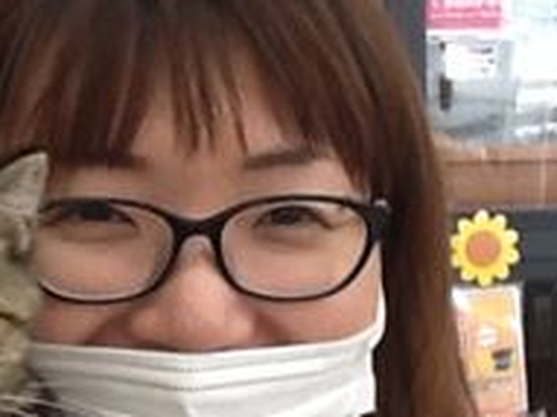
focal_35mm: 138
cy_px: 417
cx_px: -44
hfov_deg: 14.0
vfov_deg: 10.6
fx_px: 2219
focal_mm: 2.03
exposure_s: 1/30
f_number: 2.4
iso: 40
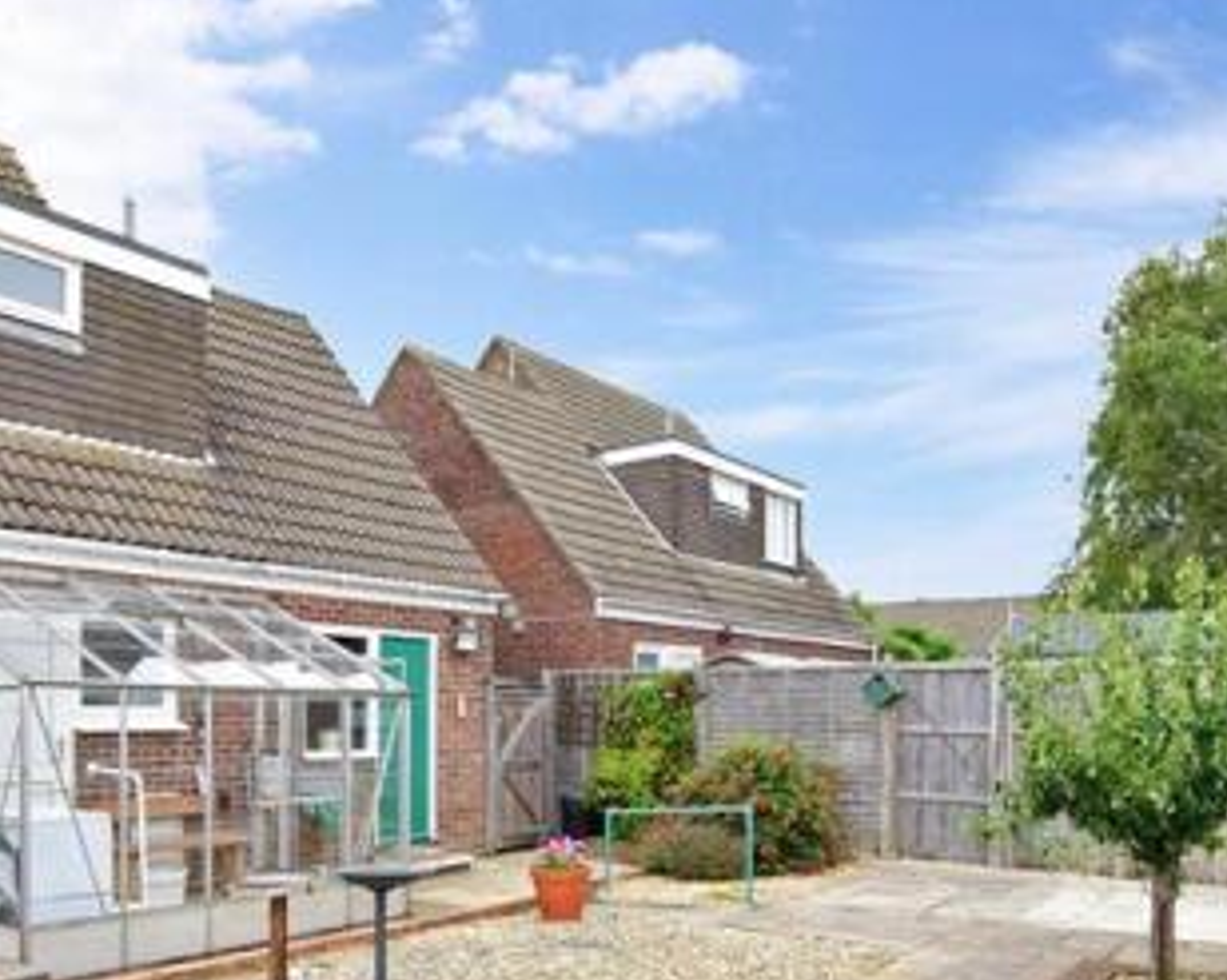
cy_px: 727
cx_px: 470
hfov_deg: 58.2
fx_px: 1089
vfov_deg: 46.8
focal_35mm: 30
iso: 400
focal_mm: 10
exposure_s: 1/200
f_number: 7.1
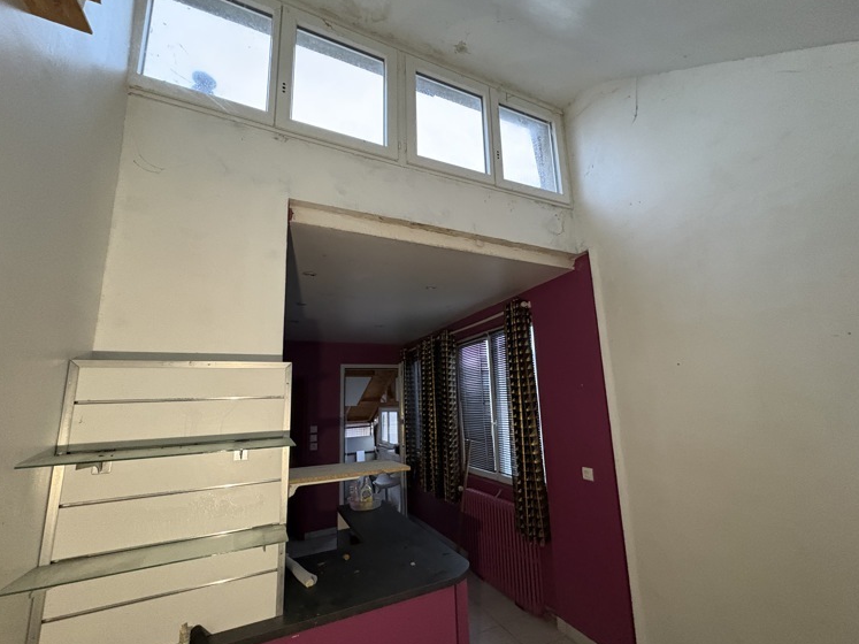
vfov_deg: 81.7
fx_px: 372
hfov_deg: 98.1
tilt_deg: +12.4
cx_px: 446
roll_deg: +2.1
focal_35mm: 15
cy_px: 334
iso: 1000
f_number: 2.2
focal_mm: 2.22
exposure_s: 1/60
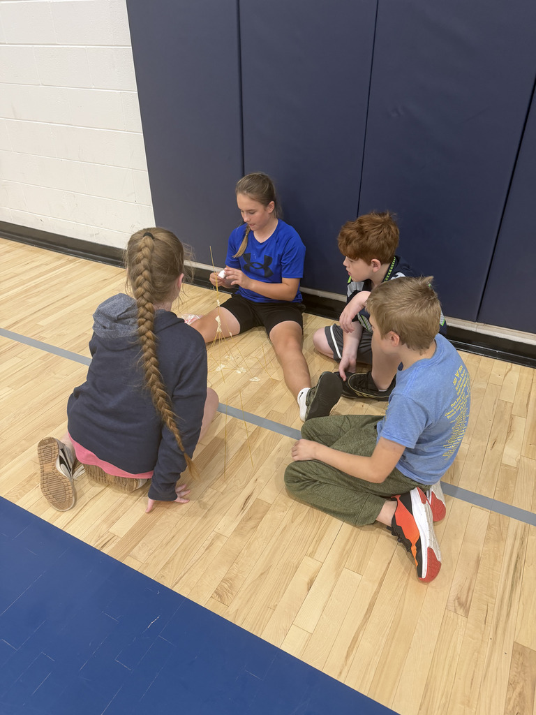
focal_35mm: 24
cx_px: 268
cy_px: 358
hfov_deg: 56.8
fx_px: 495
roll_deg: +0.6
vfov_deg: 71.6
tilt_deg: -35.5
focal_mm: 6.76
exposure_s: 1/120
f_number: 1.78
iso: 160
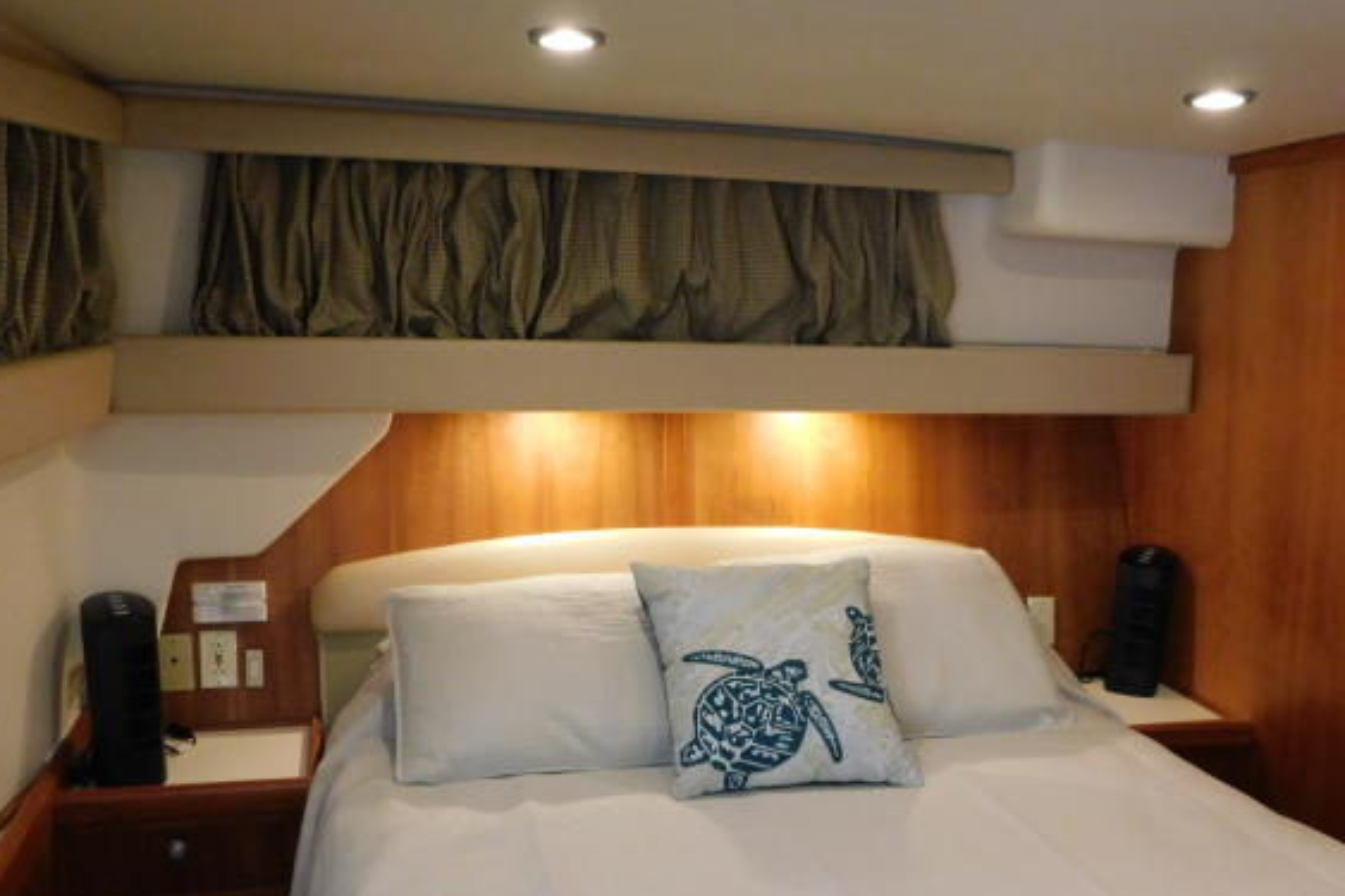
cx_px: 695
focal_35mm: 34
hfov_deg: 55.8
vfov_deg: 38.3
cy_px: 614
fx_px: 1270
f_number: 3
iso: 400
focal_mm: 4
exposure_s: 1/25
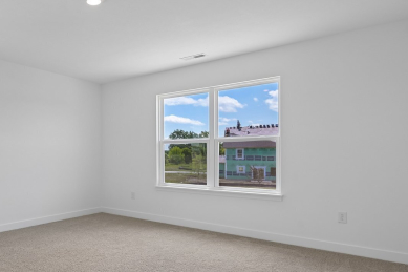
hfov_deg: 63.1
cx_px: 98
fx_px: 306
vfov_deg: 47.8
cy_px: 153
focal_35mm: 27
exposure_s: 1/50
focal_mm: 14
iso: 100
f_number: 8
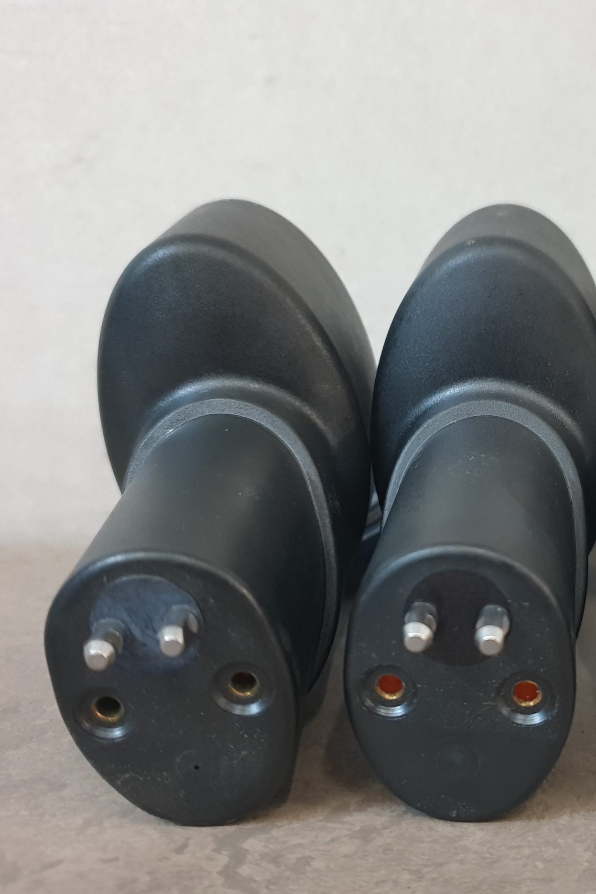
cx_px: 473
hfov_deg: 34.9
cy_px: 458
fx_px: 919
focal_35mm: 37
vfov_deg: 51.9
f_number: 1.5
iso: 320
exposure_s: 1/50
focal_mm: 4.3
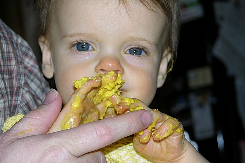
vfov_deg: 9.3
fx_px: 1000
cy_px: 89
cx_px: 123
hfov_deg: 14.0
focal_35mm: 147
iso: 50
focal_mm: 34.7
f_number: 3.8
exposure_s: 1/120
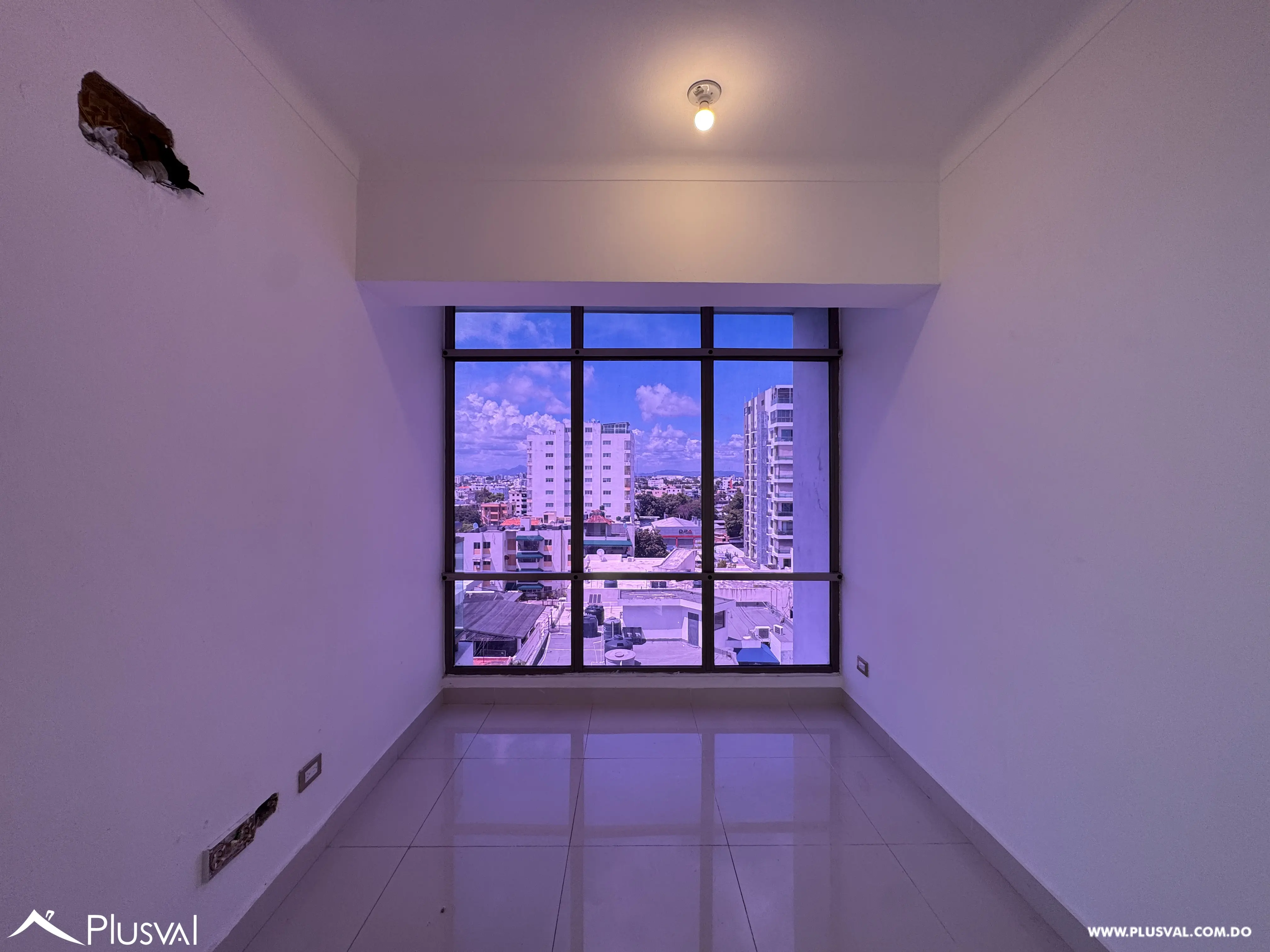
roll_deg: +0.2
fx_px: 514
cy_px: 476
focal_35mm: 14
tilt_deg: +0.1
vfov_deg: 85.7
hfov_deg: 102.1
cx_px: 635
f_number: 2.2
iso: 50
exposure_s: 1/99
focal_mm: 2.22
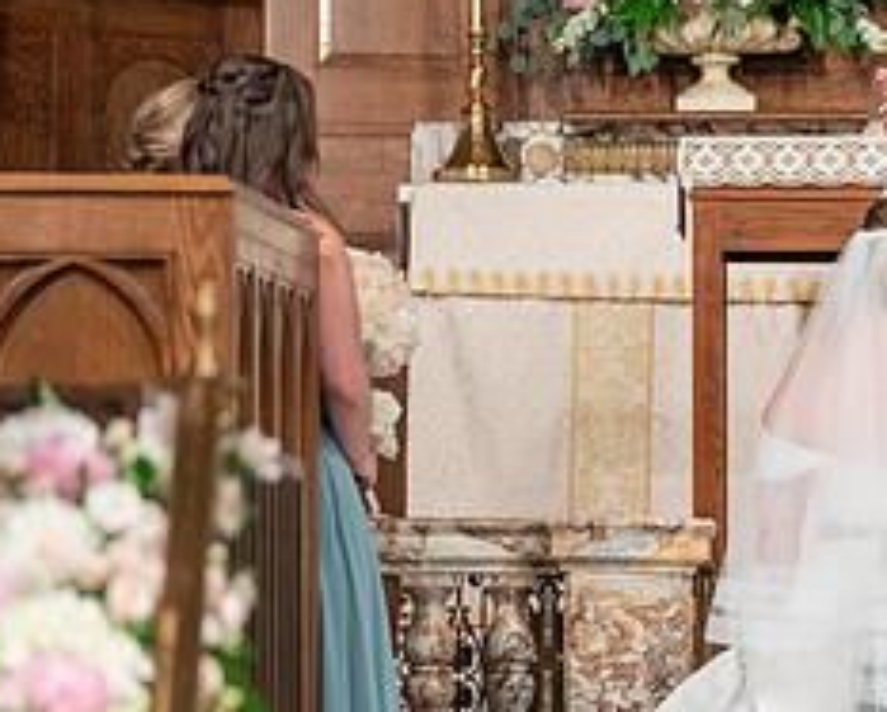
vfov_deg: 4.2
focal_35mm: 366
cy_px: 413
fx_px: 9620
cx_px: 1028
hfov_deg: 5.3
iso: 2000
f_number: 2.8
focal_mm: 156
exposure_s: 1/160
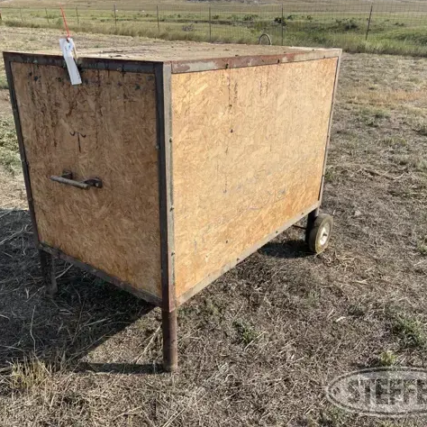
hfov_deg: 52.5
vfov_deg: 52.5
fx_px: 433
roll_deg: -1.6
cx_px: 196
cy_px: 212
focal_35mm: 31
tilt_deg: -25.8
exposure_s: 1/2857
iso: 32
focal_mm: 5.1
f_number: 1.6
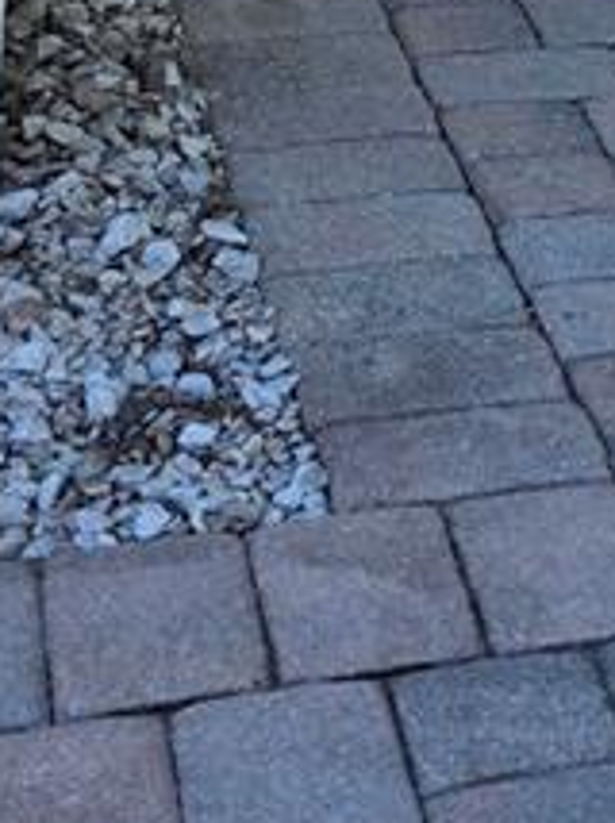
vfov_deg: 13.2
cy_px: -827
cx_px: 1199
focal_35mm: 129
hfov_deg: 10.6
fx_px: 3062
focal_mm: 6.3
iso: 80
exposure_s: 1/1597
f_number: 1.7
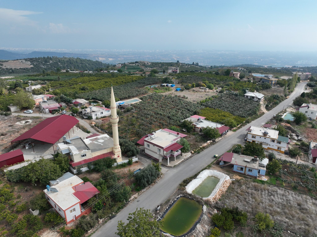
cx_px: 158
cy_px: 118
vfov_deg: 56.8
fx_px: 220
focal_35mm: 24
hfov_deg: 71.6
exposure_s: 1/2000
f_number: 2.8
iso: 140
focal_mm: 12.29
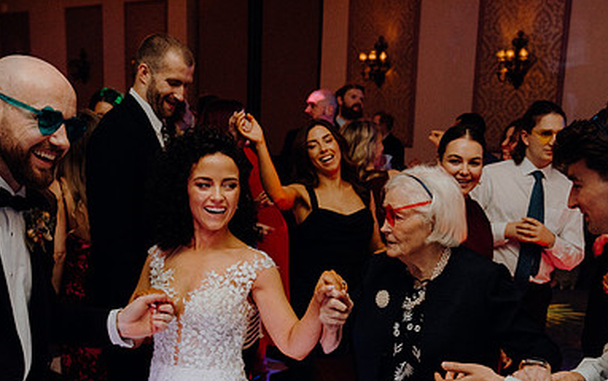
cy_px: 305
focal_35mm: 48
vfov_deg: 26.4
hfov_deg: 41.8
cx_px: 339
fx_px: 796
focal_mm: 31
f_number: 3.5
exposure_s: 1/160
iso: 2500
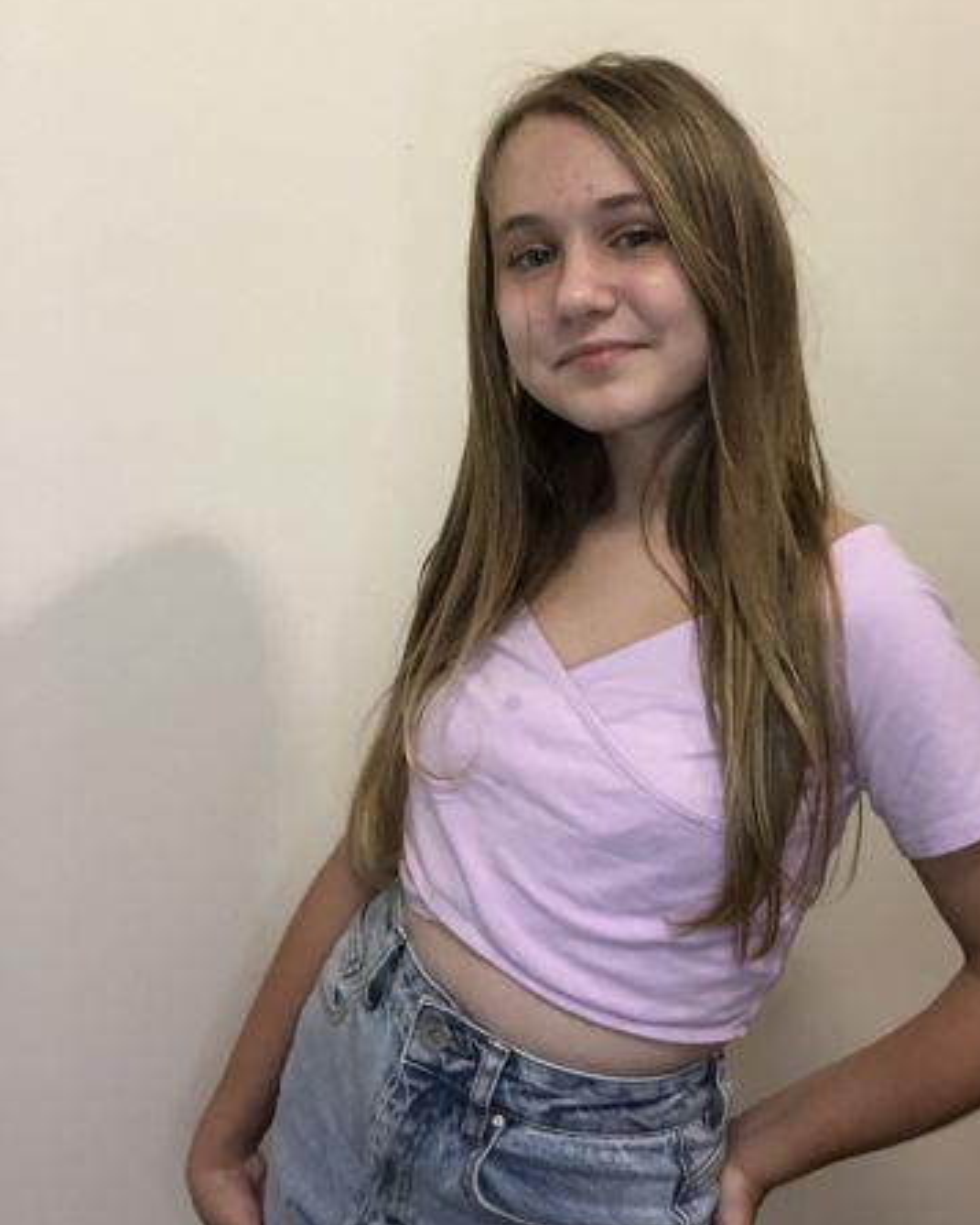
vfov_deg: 43.4
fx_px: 1522
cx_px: 615
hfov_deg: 35.5
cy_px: 452
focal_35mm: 42
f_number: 2.2
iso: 200
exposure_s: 1/50
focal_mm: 2.87
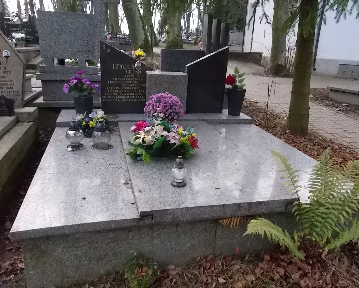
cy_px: 140
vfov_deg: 51.5
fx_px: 298
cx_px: 183
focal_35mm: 28
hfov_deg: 62.2
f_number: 3.2
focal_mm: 4.6
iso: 400
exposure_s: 1/400
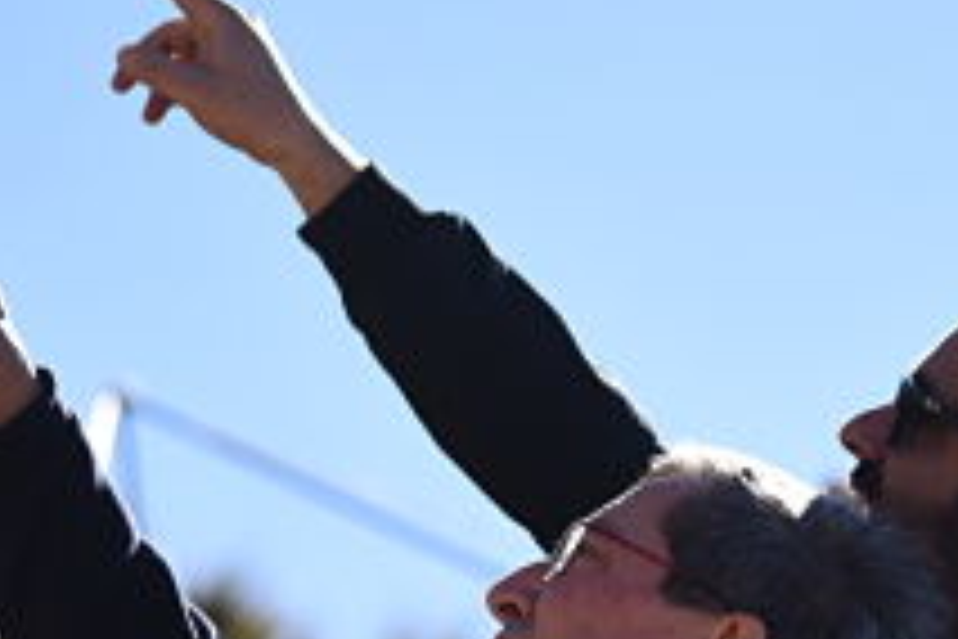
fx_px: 7131
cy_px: 666
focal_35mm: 268
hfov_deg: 7.7
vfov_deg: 5.1
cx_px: 551
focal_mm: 86
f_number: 4
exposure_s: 1/1000
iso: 125
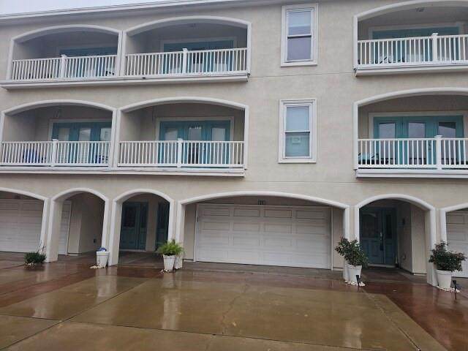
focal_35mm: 23
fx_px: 311
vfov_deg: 58.9
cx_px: 234
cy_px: 176
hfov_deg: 73.9
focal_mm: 6.3
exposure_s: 1/120
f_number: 1.7
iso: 16
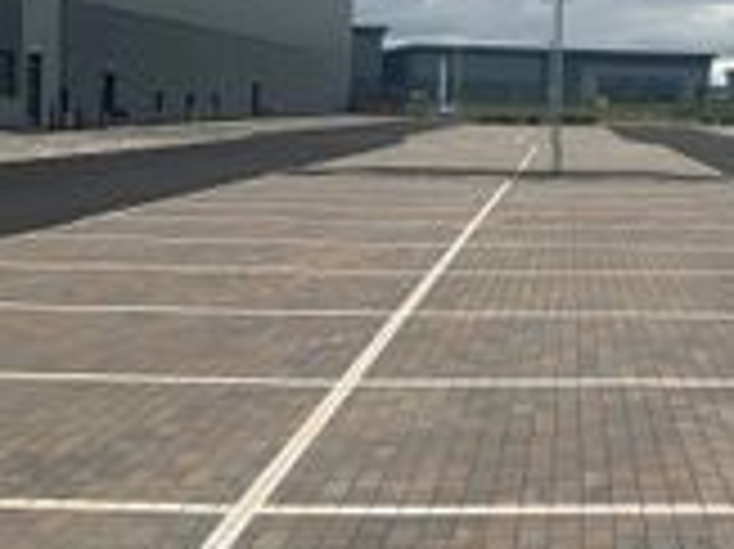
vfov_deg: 22.6
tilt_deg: +0.3
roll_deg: -1.1
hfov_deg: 29.7
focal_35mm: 64
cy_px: 104
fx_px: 1356
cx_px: 576
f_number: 1.5
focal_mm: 5.7
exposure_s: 1/3968
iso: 50
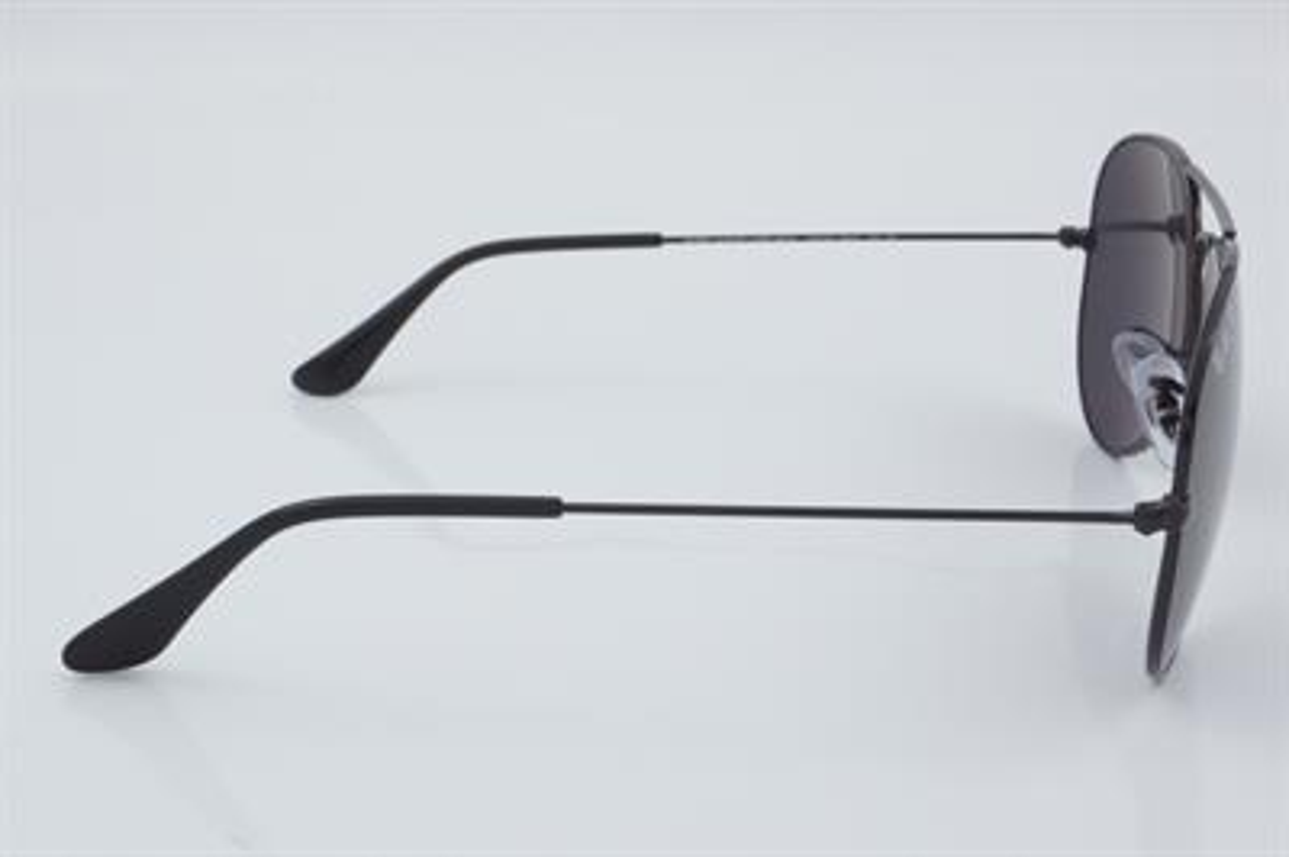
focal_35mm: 75
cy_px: 428
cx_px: 644
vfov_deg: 18.2
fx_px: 2683
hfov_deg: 27.0
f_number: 32
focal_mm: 50
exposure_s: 1/4
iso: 100
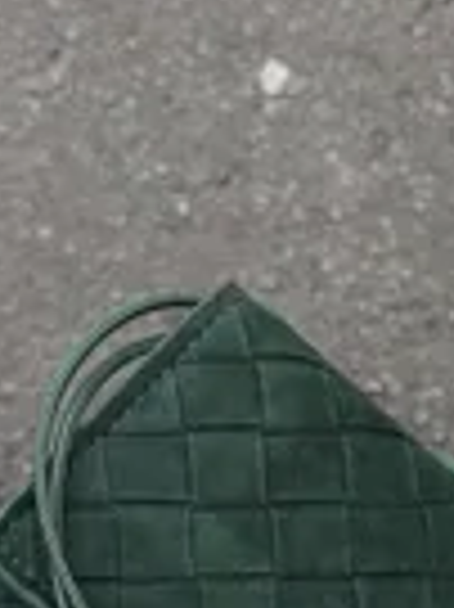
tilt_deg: -79.9
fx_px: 2995
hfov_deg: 8.6
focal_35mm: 171
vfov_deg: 11.1
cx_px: 539
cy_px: 919
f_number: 1.78
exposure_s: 1/265
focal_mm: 6.76
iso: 80
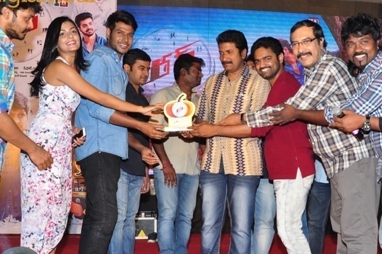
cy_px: 169
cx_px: 220
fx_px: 506
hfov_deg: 41.3
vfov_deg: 27.9
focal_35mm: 48
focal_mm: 21
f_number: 7.1
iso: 500
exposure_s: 1/125
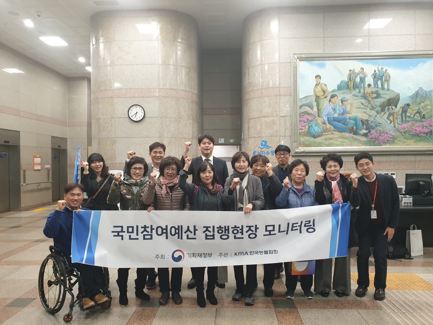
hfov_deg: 67.3
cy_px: 162
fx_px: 325
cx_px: 216
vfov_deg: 53.1
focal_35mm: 26
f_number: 2.4
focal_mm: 4.3
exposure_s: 1/40
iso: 320
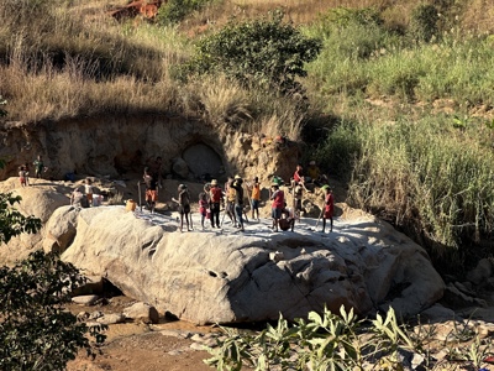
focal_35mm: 77
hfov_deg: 25.3
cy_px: 186
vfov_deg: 19.1
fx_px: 1099
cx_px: 247
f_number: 2.8
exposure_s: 1/469
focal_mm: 9
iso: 32
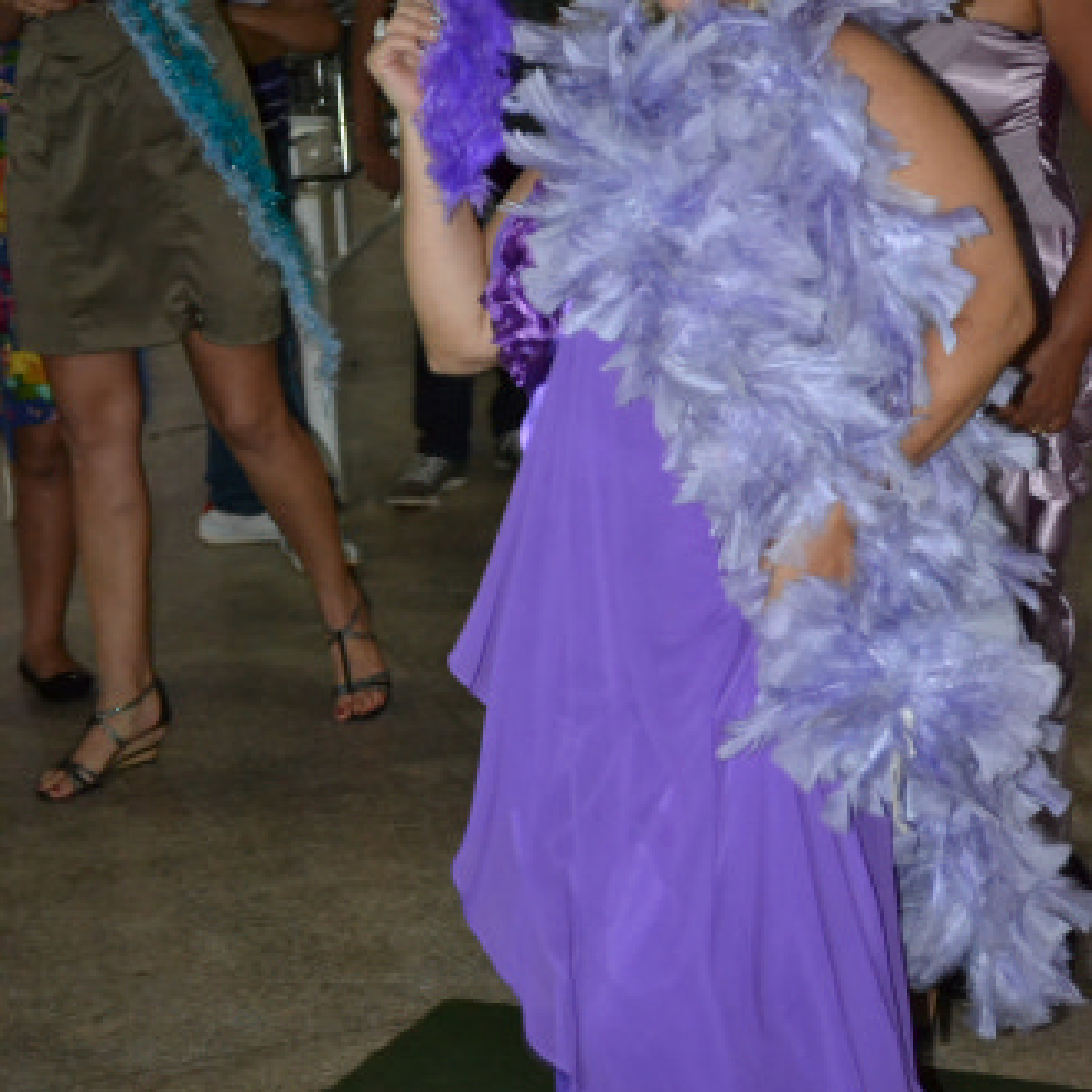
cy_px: 510
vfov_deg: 20.4
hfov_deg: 20.4
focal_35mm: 85
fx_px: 3034
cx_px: 548
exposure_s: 1/60
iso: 3200
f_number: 5.3
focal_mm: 44
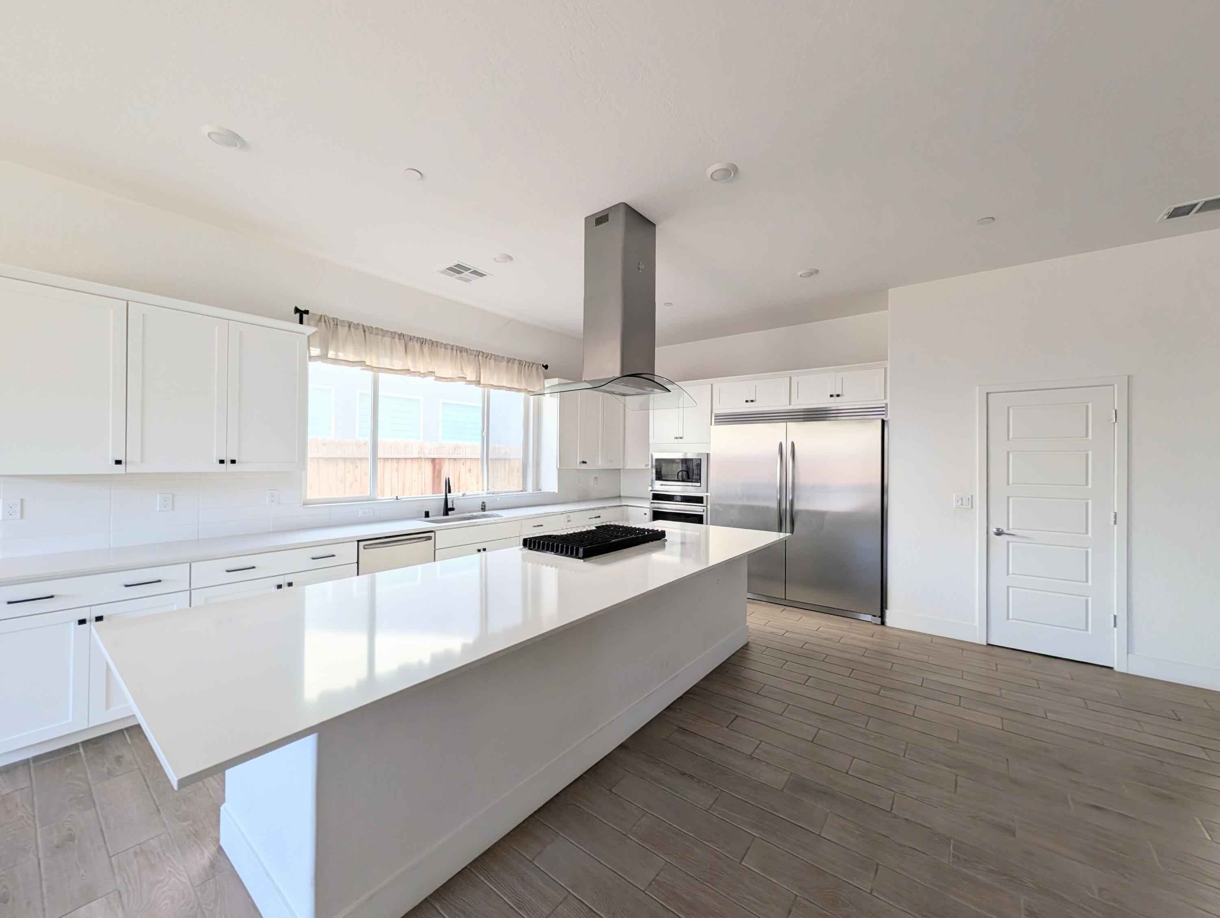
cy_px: 459
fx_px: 423
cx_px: 610
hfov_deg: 110.5
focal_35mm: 12
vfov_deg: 94.6
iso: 67
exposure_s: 1/115
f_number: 1.7
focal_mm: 2.02
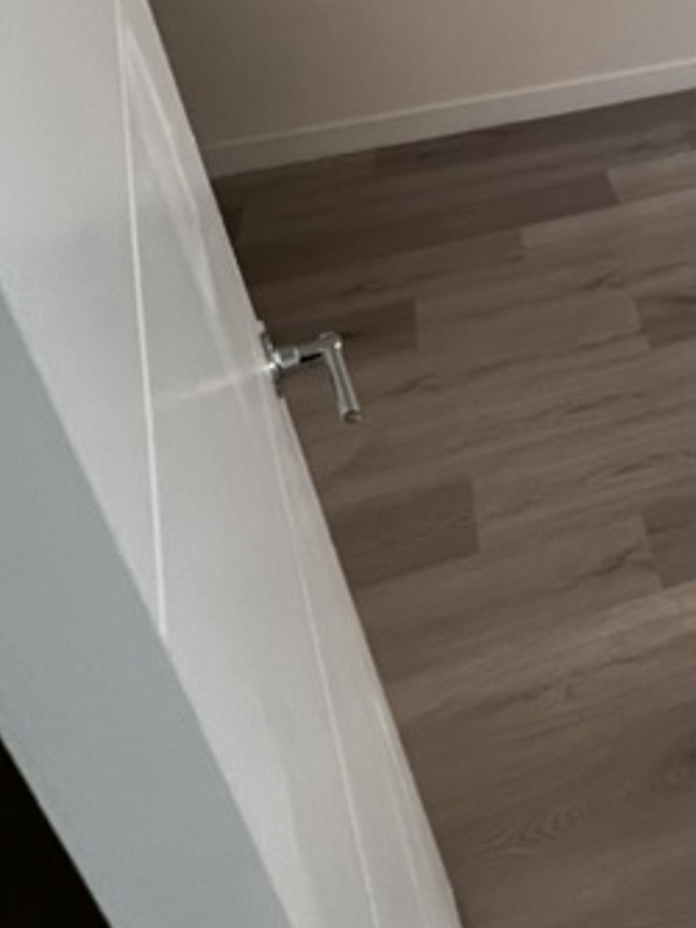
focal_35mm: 40
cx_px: 935
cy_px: 131
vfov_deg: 43.6
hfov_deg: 28.5
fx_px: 1072
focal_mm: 1.57
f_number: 1.8
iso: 125
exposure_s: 1/120
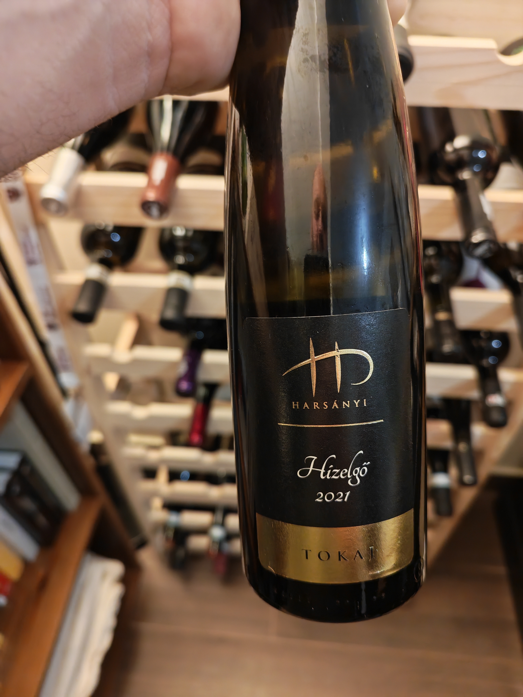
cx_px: 262
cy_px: 348
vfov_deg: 71.6
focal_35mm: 24
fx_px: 483
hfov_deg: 56.8
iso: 1600
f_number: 1.9
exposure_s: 1/33
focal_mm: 6.12
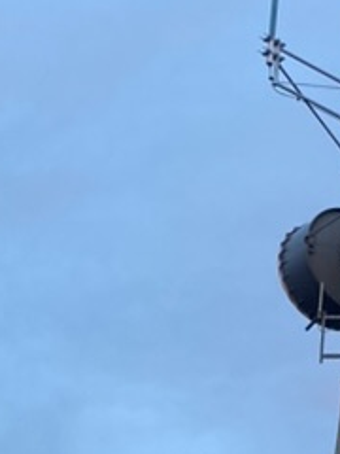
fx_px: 1454
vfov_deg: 17.3
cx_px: 578
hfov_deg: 12.4
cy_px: 463
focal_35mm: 111
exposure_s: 1/104
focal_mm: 4.25
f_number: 1.8
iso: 125
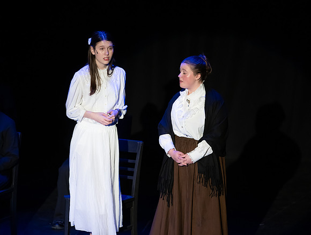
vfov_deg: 4.5
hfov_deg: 6.0
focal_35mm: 332
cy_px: 118
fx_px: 2988
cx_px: 156
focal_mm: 300
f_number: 2.8
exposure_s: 1/400
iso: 5000
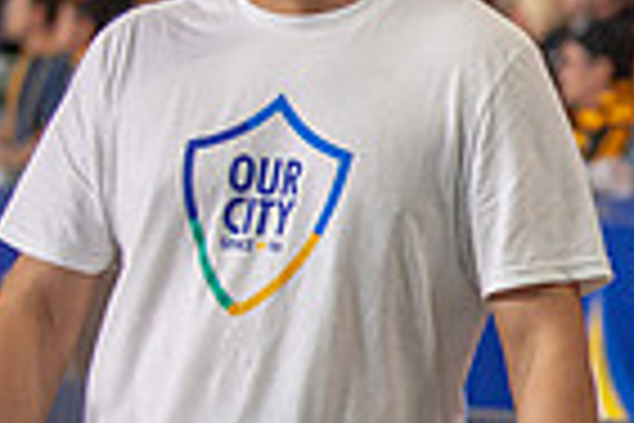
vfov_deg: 3.9
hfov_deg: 5.7
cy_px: 212
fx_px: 6234
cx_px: 1151
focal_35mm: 354
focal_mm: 86
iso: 3200
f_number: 2.8
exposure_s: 1/1250
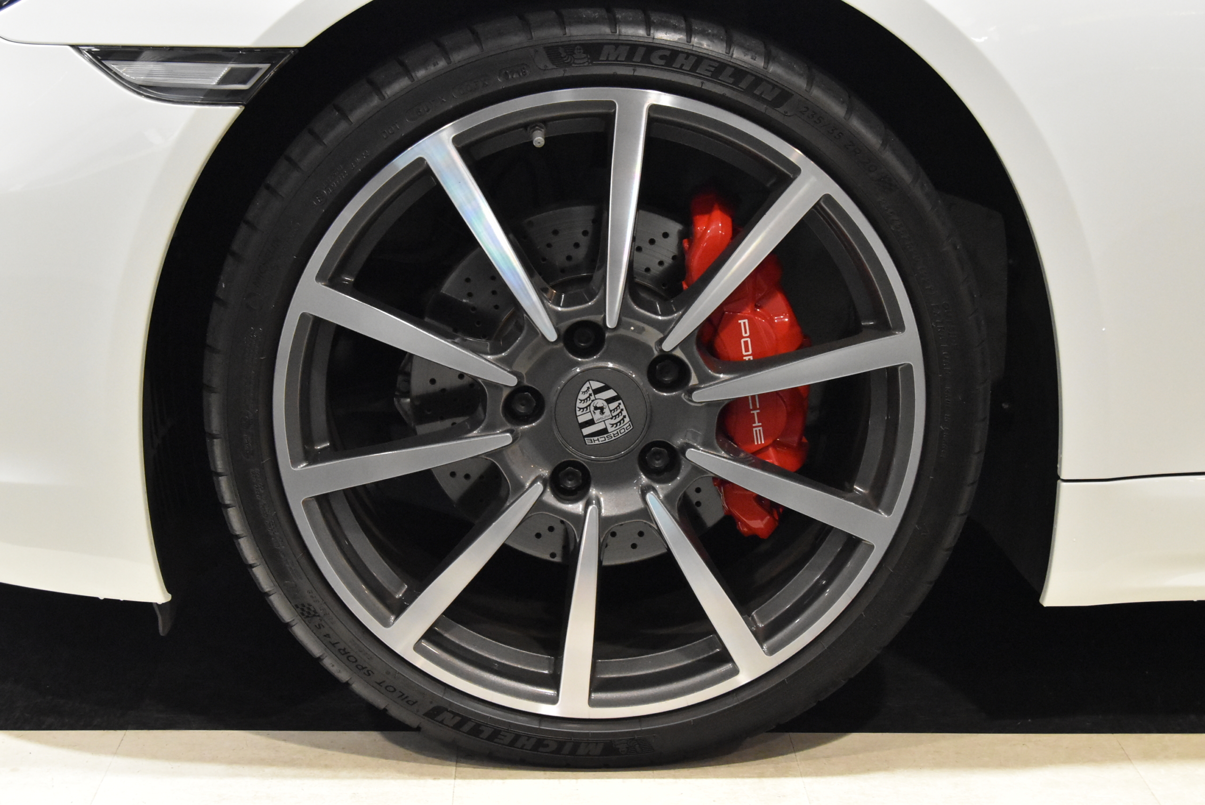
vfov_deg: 23.8
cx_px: 602
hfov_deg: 35.0
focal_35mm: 57
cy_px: 402
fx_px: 1909
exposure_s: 1/50
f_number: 8
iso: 6400
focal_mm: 38
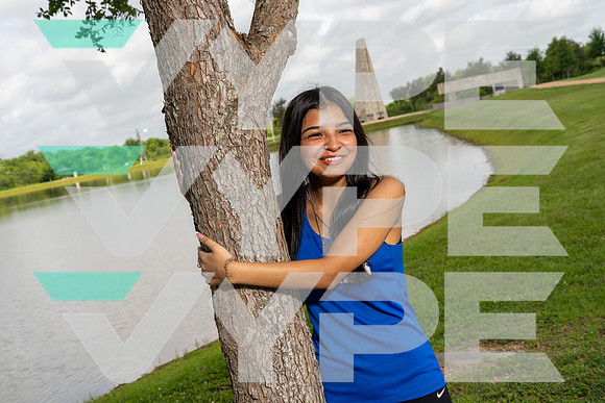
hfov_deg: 44.5
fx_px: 740
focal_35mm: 44
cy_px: 202
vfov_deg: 30.5
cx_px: 302
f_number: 8
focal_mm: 44
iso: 100
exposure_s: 1/250
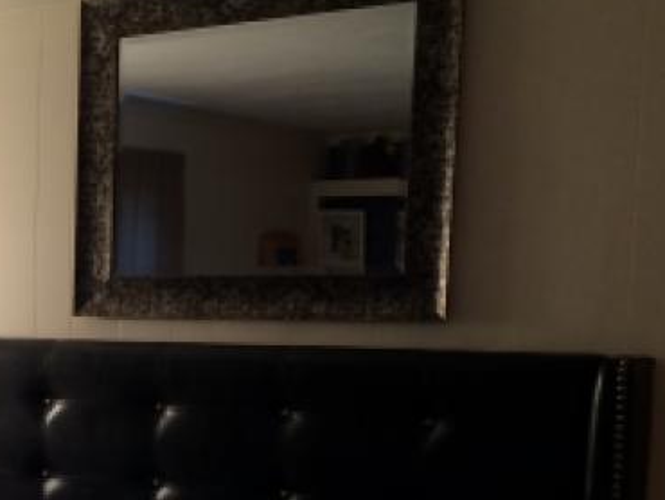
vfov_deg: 17.5
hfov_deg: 21.8
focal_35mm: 83
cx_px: -135
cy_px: 472
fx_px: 1596
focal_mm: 4.12
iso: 100
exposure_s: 1/30
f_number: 2.2
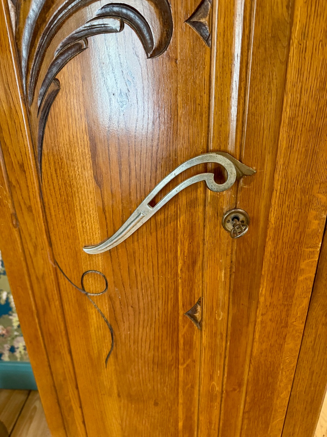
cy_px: 218
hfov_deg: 56.8
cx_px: 164
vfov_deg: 71.6
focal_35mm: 24
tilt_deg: -22.5
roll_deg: +0.9
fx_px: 302
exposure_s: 1/50
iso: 800
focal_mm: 6.76
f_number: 1.78
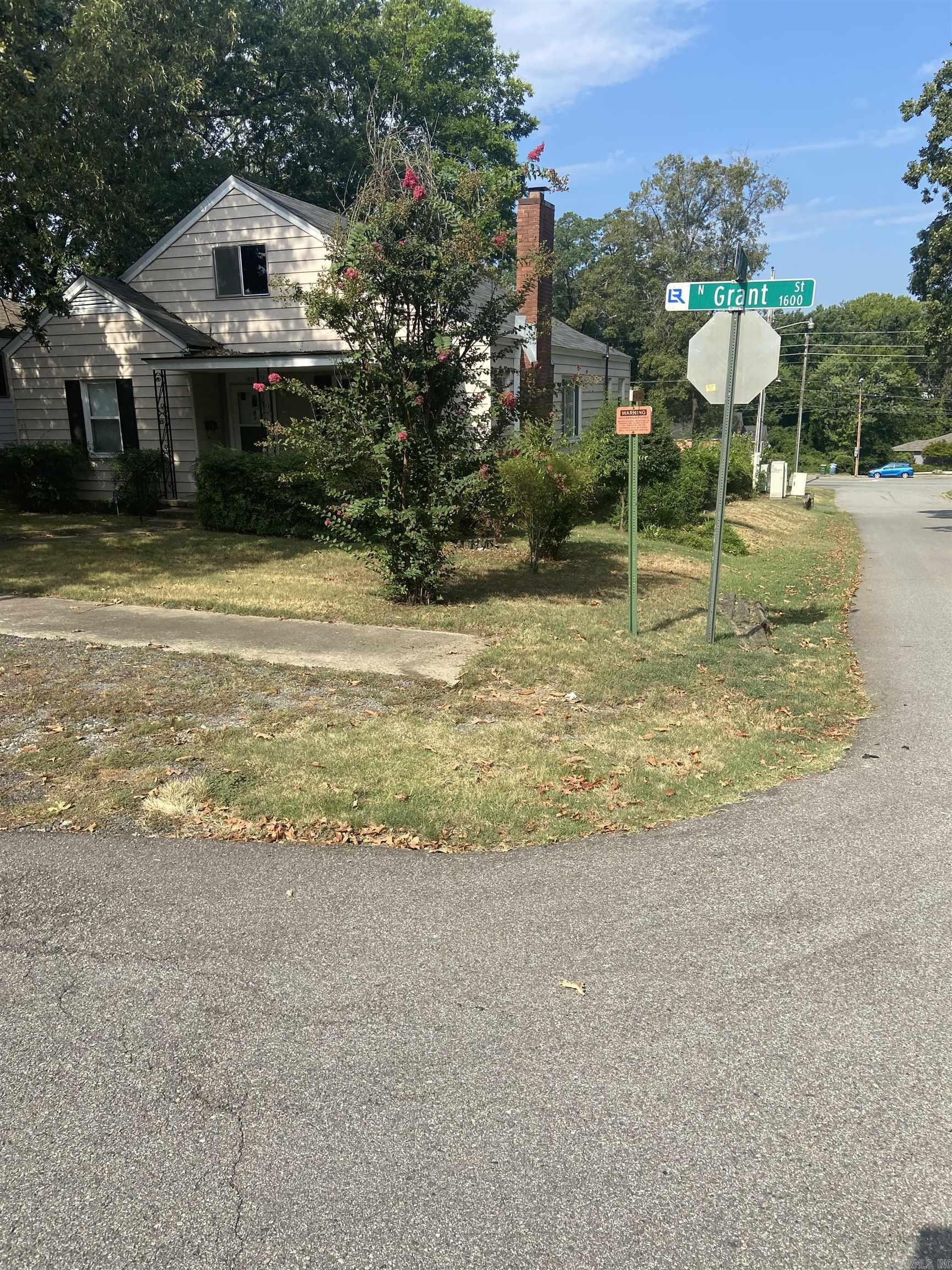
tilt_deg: -13.1
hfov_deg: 53.1
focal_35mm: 26
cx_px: 476
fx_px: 953
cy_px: 635
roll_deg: +1.4
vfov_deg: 67.3
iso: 32
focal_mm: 4.25
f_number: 1.8
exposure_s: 1/2268
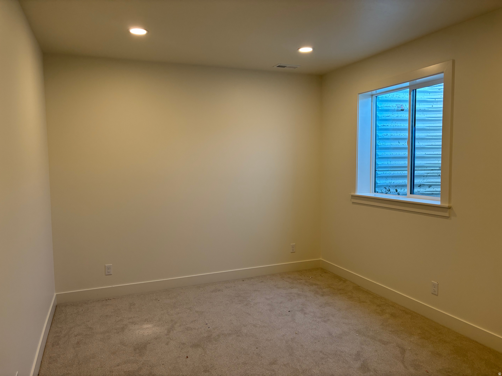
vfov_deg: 53.1
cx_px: 251
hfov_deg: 67.3
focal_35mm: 26
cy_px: 188
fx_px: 377
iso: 125
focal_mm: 5.96
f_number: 1.6
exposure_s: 1/120
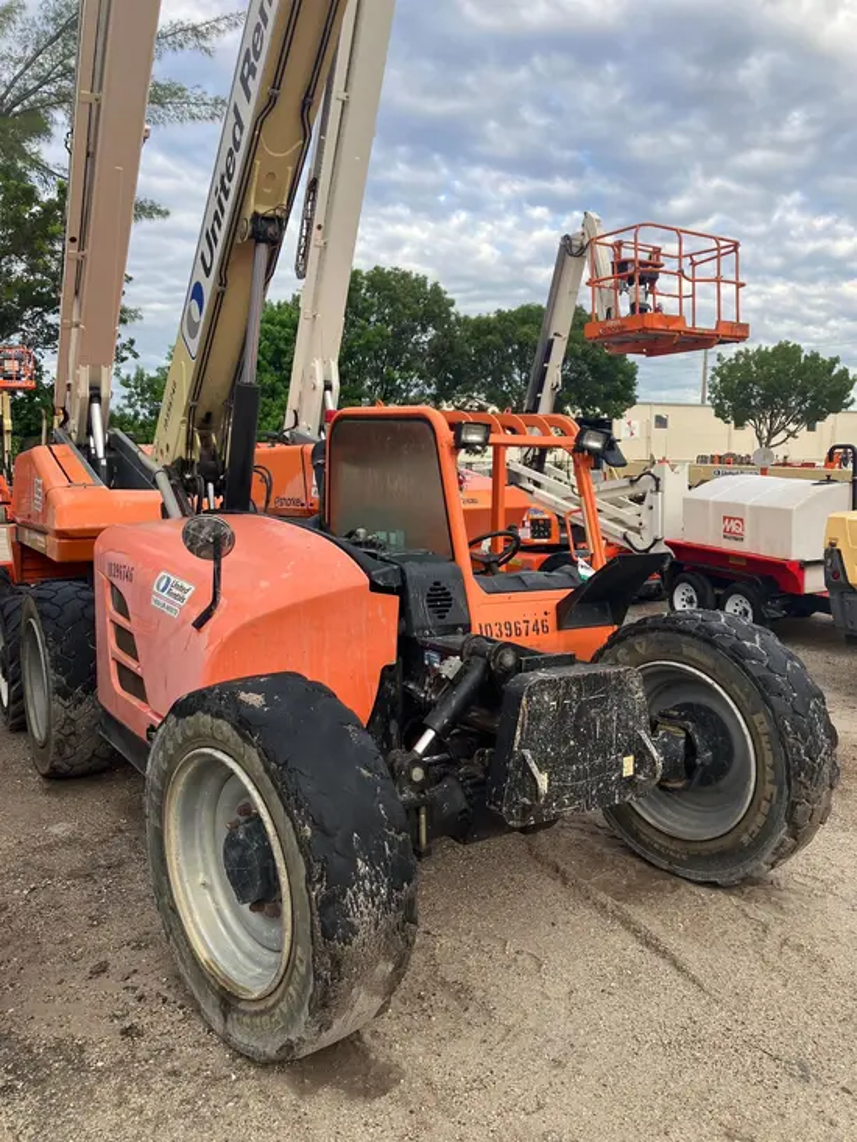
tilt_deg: -5.6
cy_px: 571
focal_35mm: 28
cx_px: 428
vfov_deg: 63.4
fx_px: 924
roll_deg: -0.5
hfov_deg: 49.8
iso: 32
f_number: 1.8
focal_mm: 3.99
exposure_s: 1/335
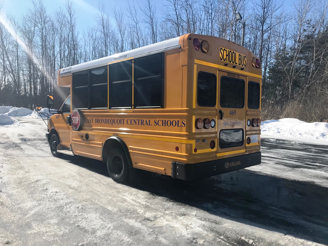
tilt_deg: -2.2
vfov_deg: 49.7
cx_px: 164
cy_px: 123
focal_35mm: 28
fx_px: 265
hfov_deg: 63.4
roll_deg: -0.1
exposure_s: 1/4000
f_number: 1.8
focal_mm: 3.99
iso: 20
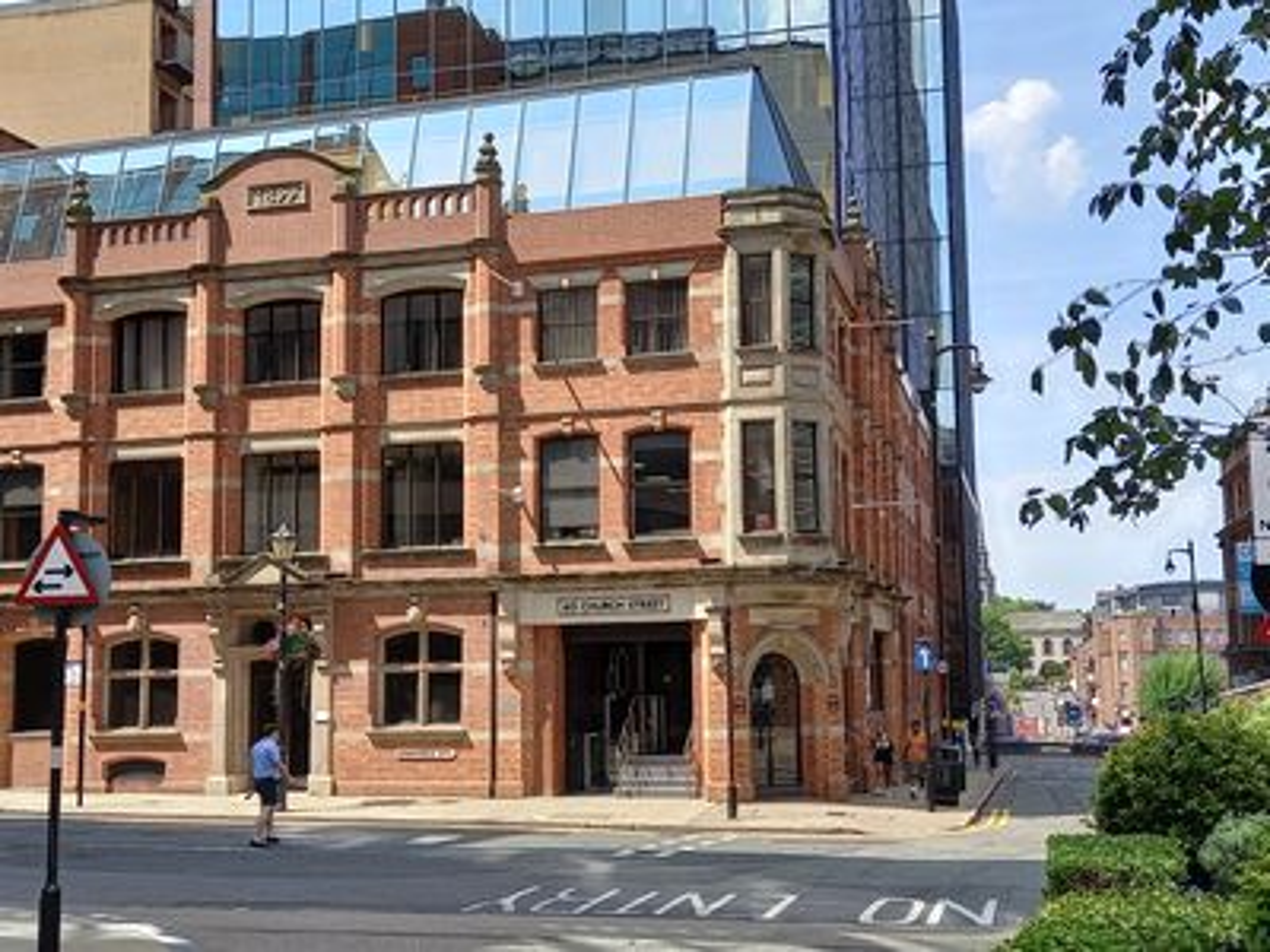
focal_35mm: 25
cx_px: 635
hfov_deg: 69.4
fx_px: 917
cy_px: 476
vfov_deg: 54.9
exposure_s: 1/414
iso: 25
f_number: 2
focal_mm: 4.6
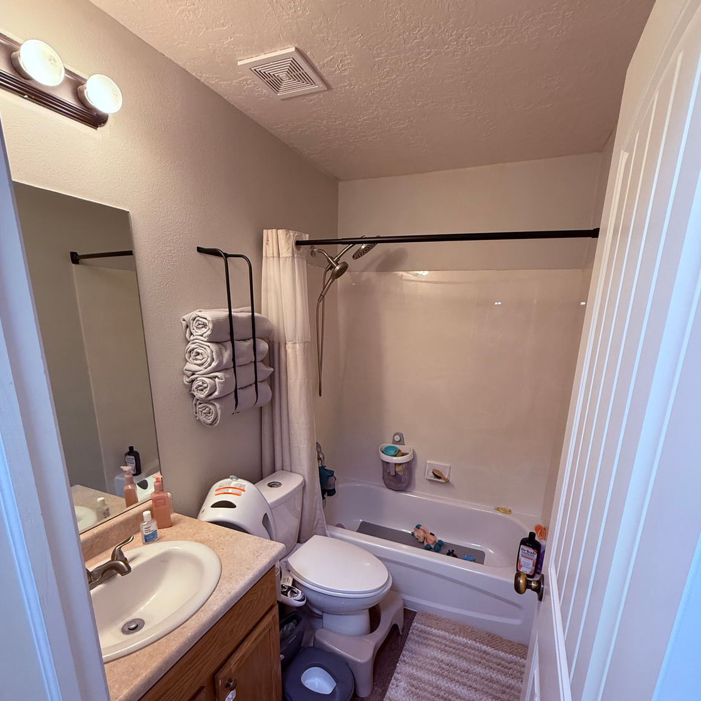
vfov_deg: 83.1
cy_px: 417
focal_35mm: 17
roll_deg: -1.7
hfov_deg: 84.0
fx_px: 389
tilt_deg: -14.6
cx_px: 358
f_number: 2.2
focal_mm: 2.22
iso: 320
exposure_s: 1/120
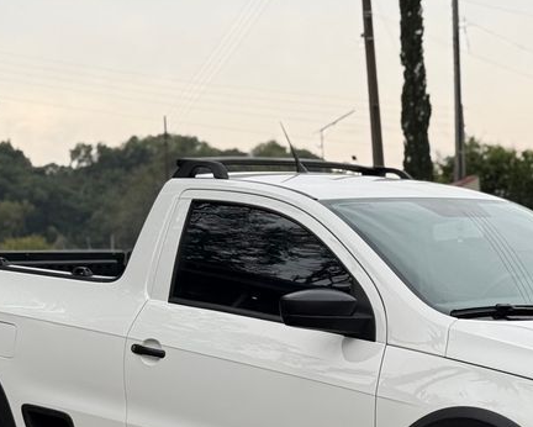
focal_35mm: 111
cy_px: 360
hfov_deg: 17.2
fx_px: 1752
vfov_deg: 13.8
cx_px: 399
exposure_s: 1/487
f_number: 1.78
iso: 64
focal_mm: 6.76
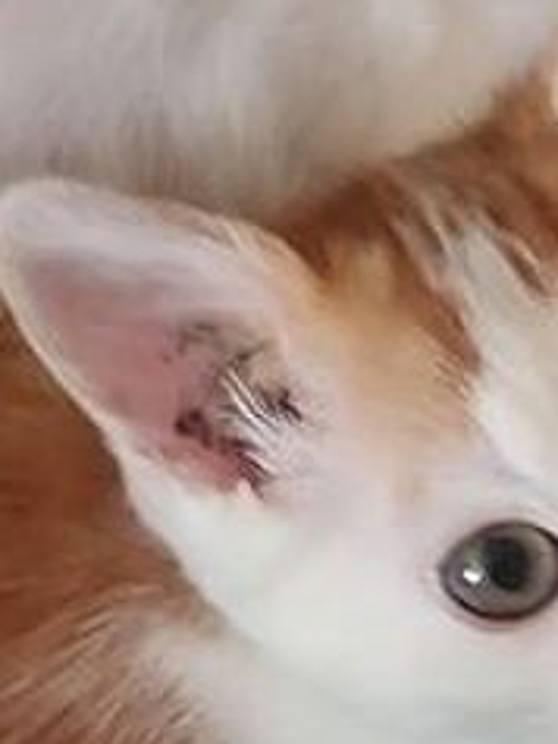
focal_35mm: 169
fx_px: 3629
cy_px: 510
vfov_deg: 11.7
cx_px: 226
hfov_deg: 8.8
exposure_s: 1/25
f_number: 1.8
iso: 320
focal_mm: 4.6
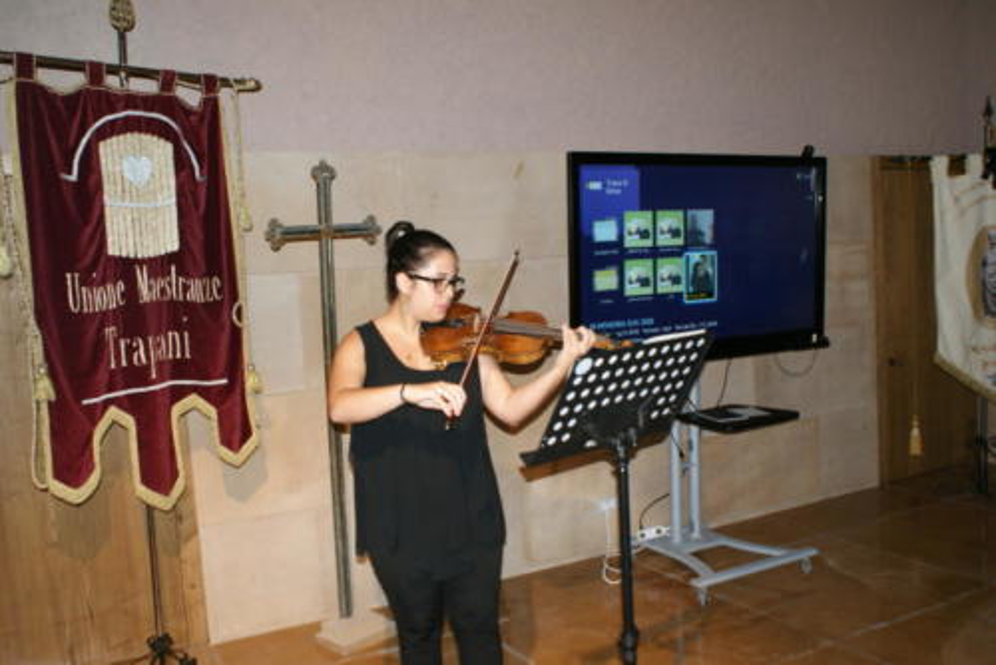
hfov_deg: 57.2
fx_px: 913
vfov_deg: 40.0
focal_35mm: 33
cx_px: 498
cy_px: 332
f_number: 5.6
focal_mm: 22
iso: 400
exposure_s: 1/60
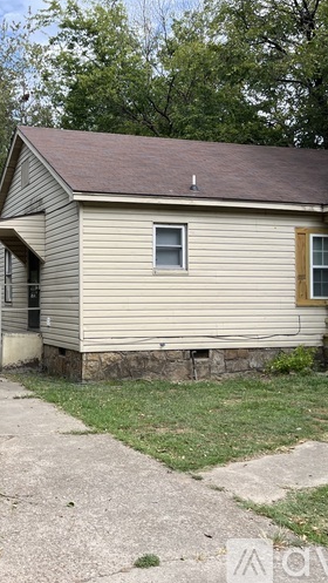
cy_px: 292
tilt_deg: -0.2
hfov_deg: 29.8
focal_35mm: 38
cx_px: 25
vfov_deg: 52.8
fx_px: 587
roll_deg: +0.4
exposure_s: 1/1212
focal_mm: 5.1
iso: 50
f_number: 1.6
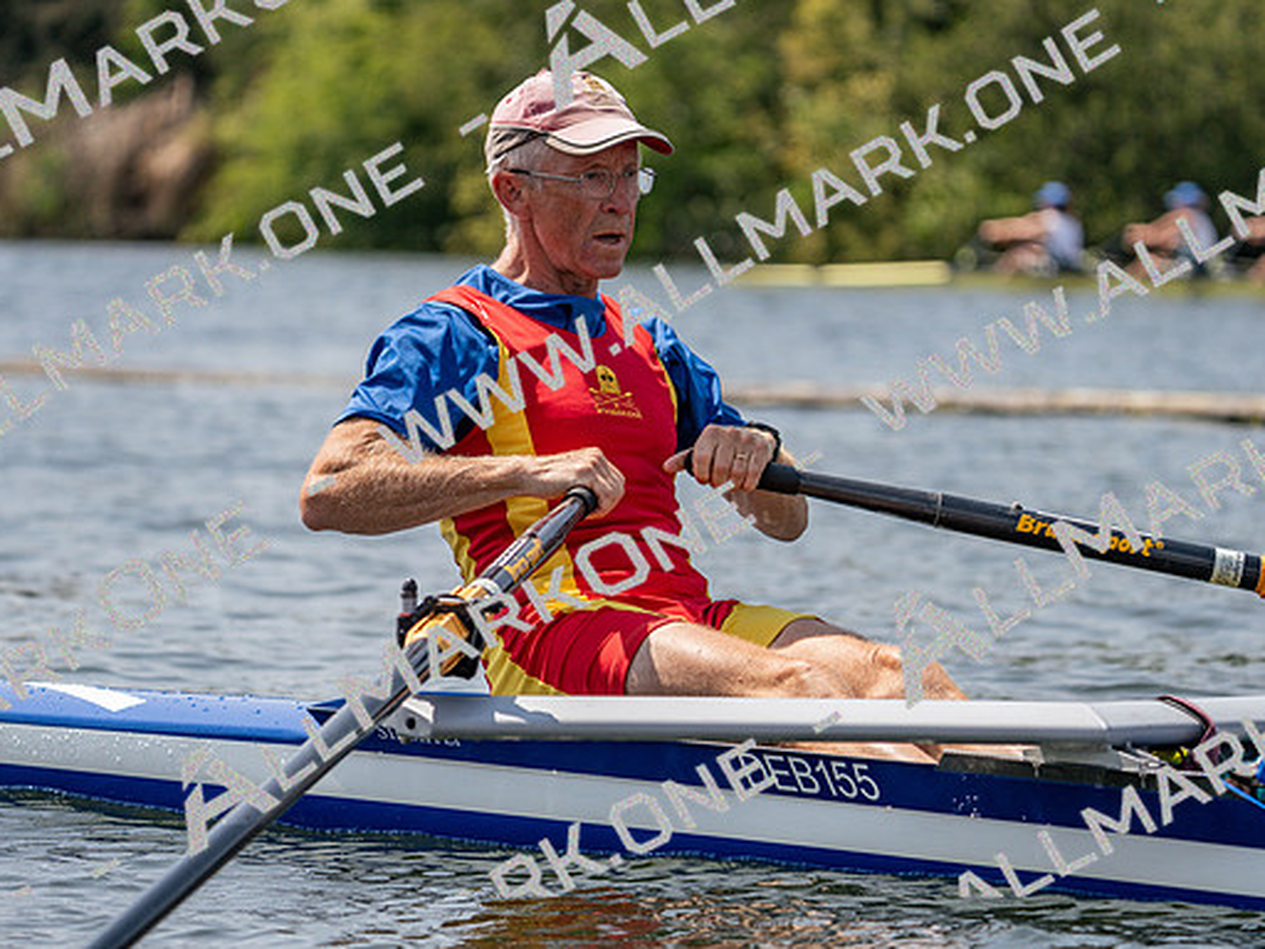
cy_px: 473
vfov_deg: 6.8
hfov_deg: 9.1
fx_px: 7967
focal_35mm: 218
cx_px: 682
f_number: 5.6
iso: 160
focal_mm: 200
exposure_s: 1/1600
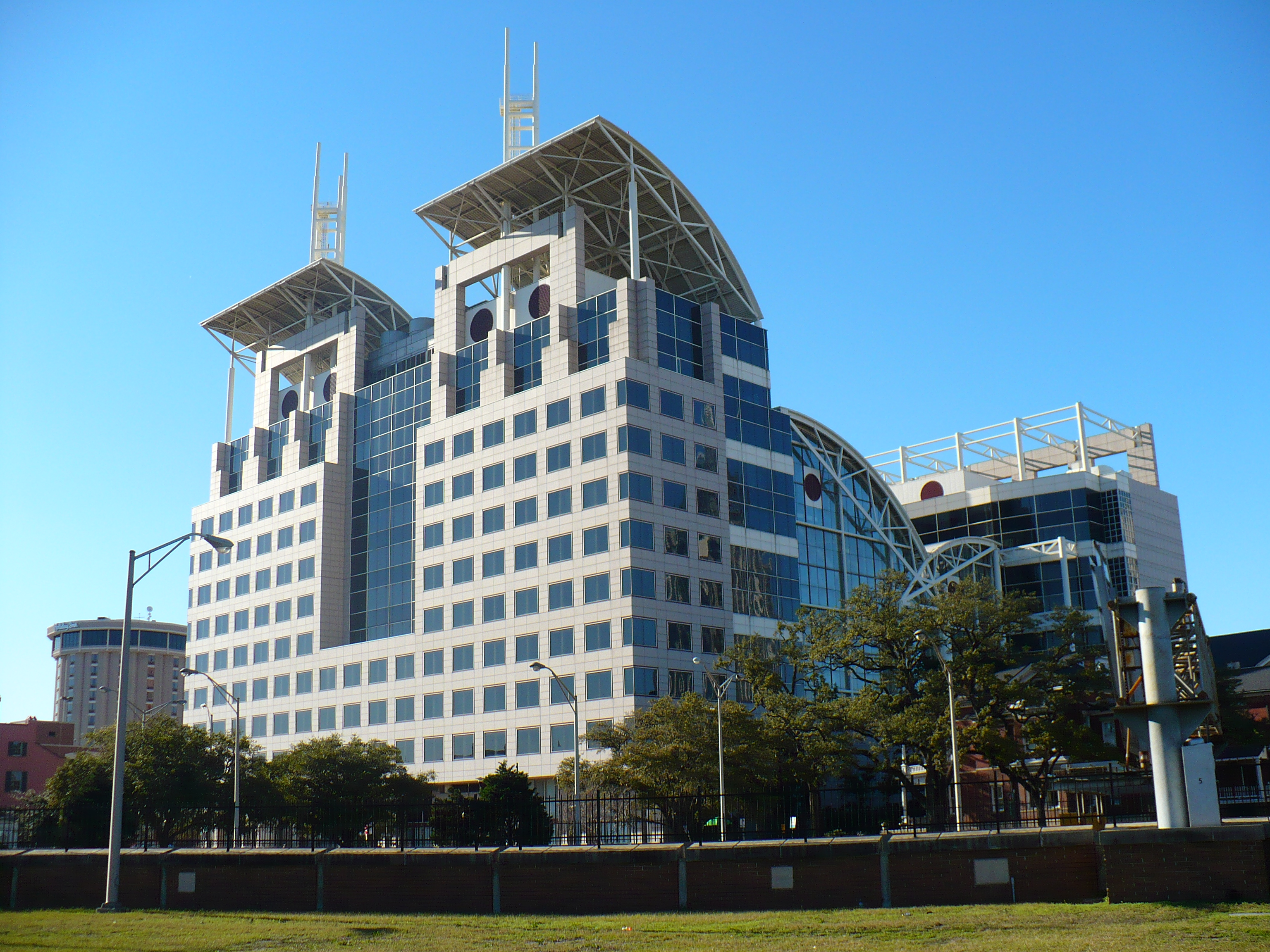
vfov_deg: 38.7
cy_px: 476
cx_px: 635
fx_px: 1357
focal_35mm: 37
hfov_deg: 50.1
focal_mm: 6.1
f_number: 2.8
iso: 100
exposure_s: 1/1000
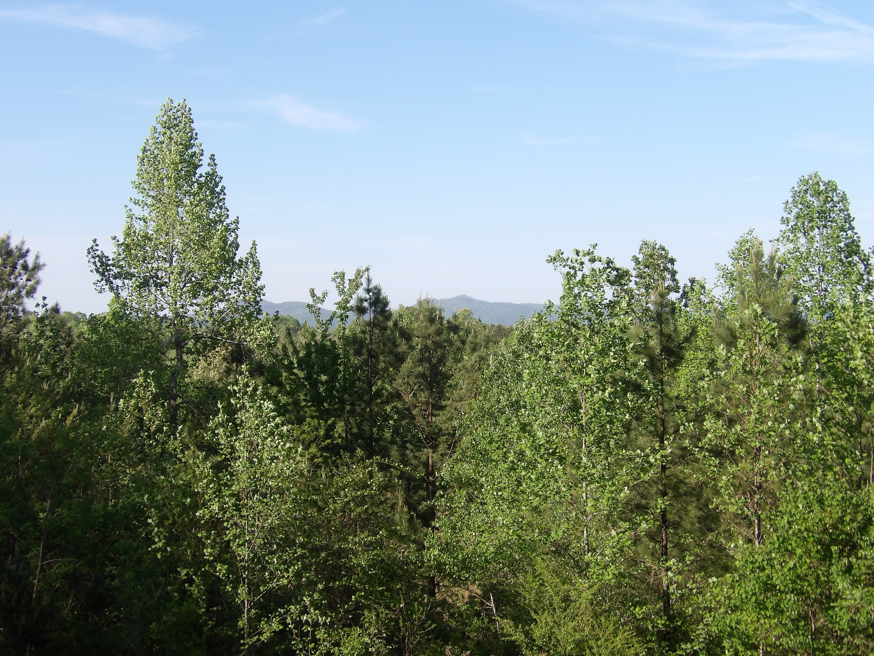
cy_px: 328
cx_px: 437
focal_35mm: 72
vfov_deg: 20.4
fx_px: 1818
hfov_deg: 27.0
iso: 100
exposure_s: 1/480
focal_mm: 13
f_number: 4.1
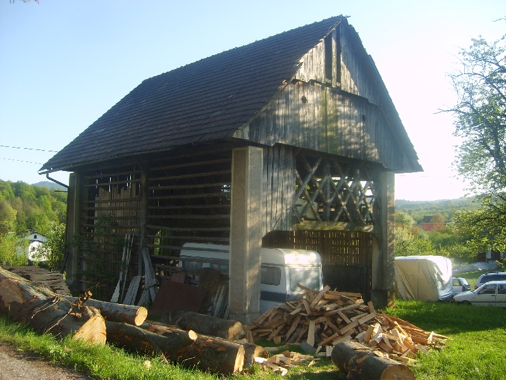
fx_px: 512
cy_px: 190
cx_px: 253
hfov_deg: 52.6
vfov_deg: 40.7
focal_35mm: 35
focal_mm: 5.8
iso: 50
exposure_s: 1/250
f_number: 2.8
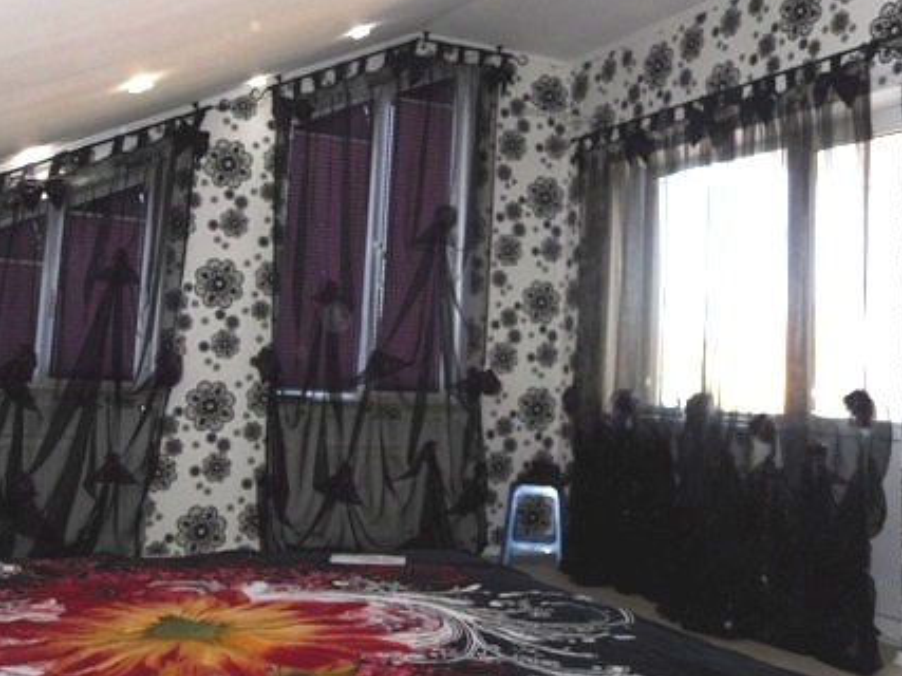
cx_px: 454
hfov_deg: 45.8
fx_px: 1068
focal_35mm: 41
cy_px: 295
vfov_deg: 35.1
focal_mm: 6.3
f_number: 3.5
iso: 80
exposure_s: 1/45
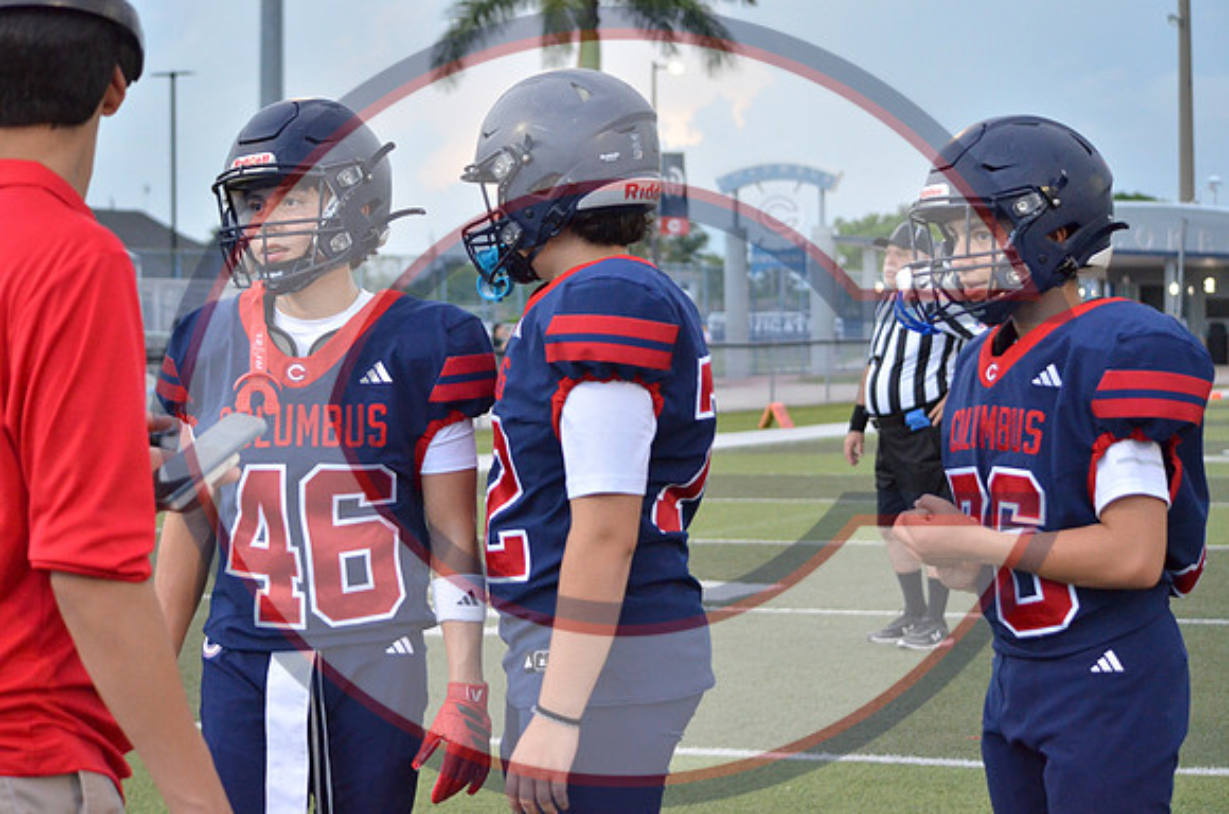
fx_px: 2810
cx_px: 614
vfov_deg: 16.5
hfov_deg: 24.7
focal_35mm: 82
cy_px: 407
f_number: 4.5
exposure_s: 1/500
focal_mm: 55
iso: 2000
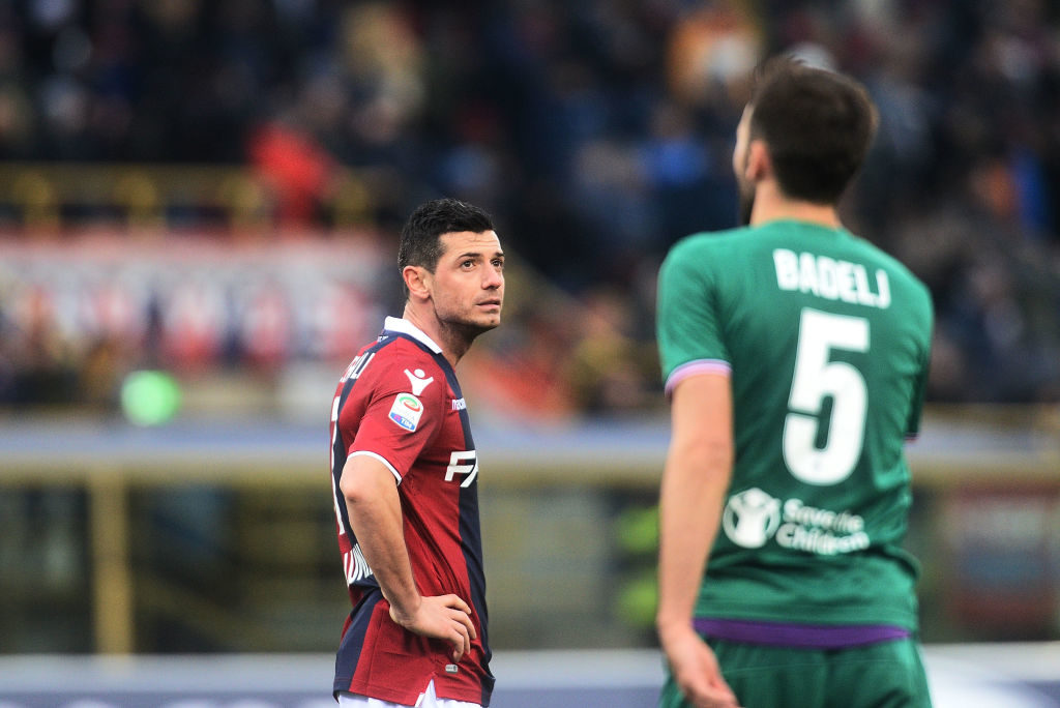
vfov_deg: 2.8
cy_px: 354
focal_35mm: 500
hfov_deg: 4.1
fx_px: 14730
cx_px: 530
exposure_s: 1/800
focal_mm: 500
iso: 3200
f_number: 5
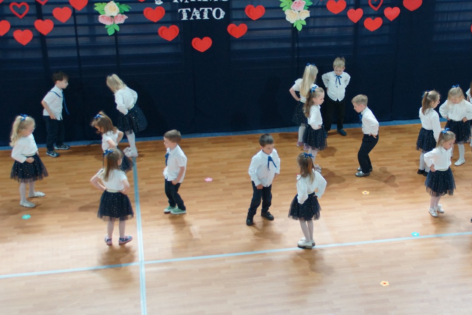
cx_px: 311
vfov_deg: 21.9
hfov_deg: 32.1
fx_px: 813
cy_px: 152
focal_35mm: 62
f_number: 4
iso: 500
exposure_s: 1/60
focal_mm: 28
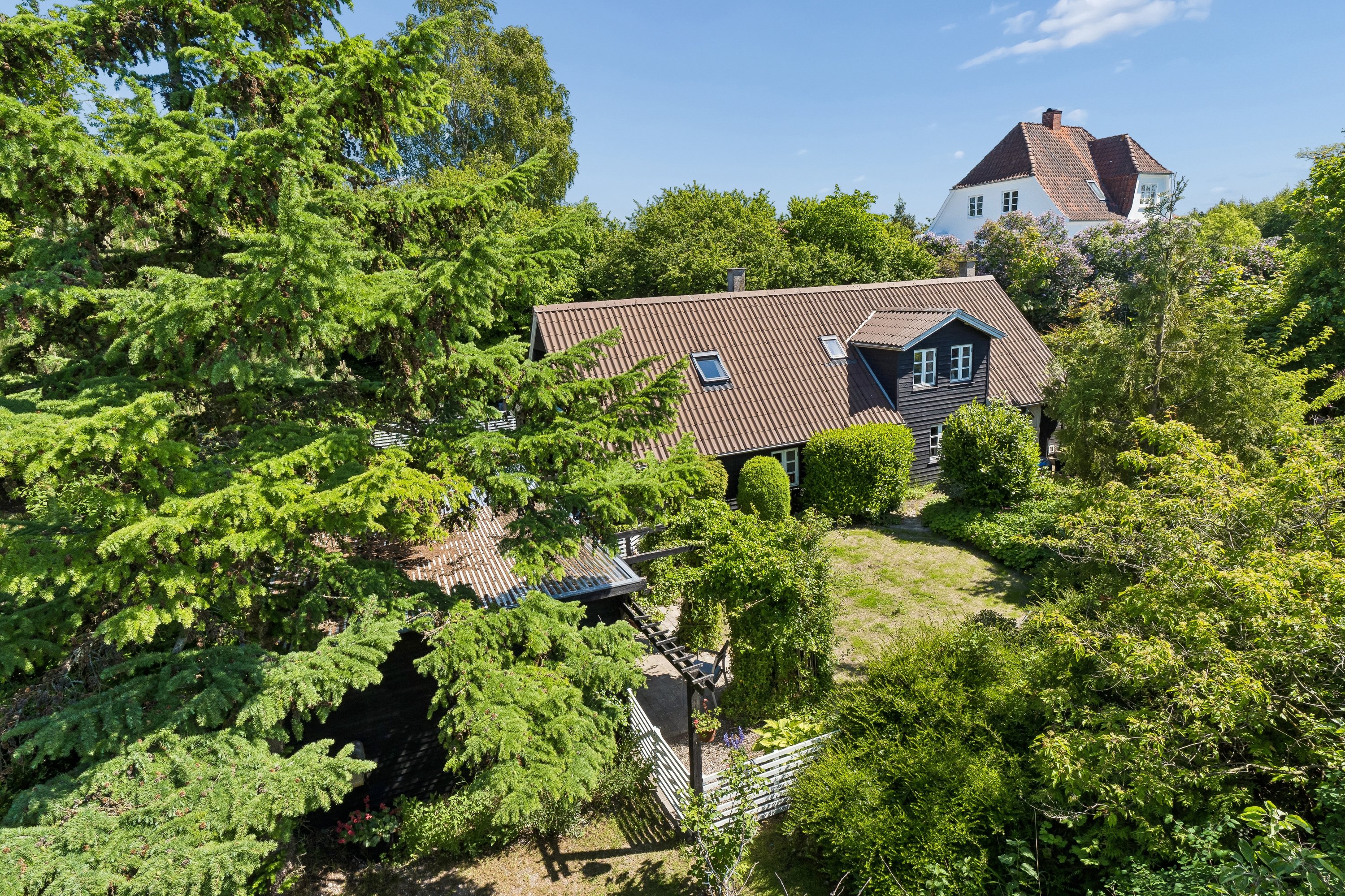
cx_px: 672
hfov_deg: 85.4
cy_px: 448
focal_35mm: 20
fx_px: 728
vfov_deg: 63.2
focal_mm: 13
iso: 250
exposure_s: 1/500
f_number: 8
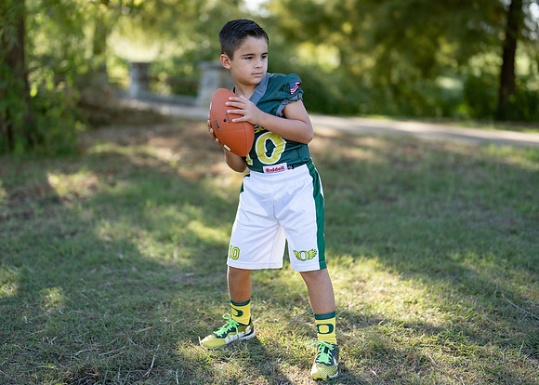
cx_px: 261
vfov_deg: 24.3
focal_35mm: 58
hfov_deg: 33.6
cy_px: 170
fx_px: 894
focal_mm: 50
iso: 100
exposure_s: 1/1250
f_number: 1.2
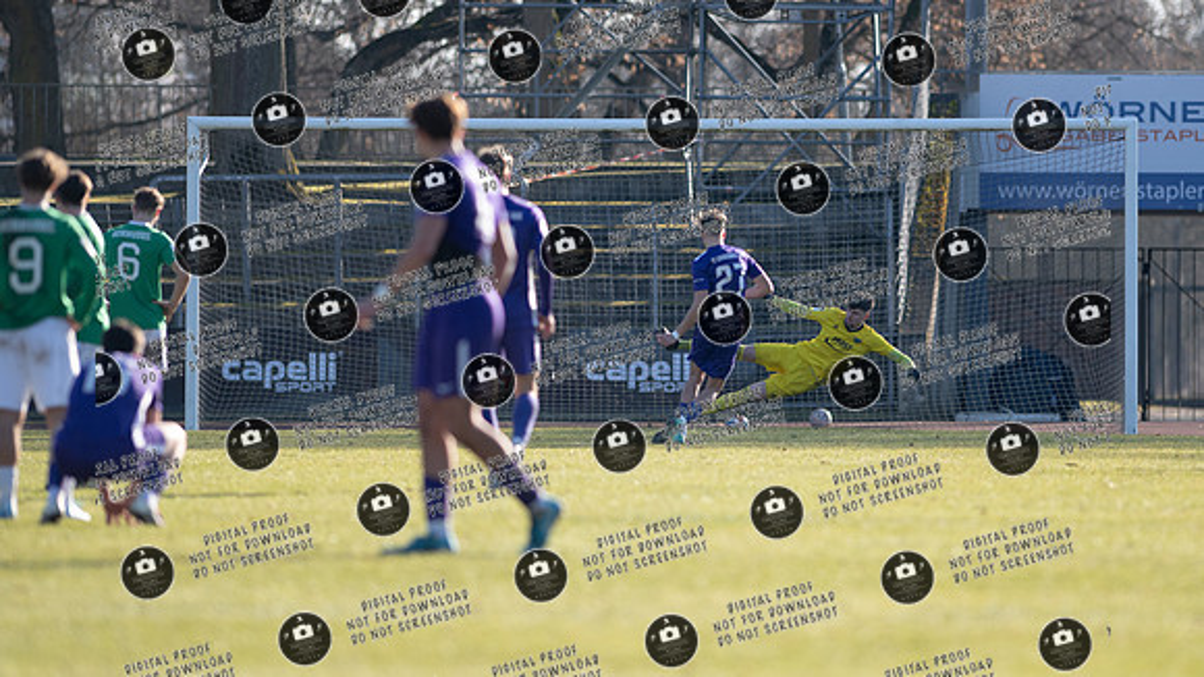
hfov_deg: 5.1
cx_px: 704
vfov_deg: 2.8
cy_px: 287
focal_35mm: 427
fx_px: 13615
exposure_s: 1/1600
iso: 360
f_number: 3.2
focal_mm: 300
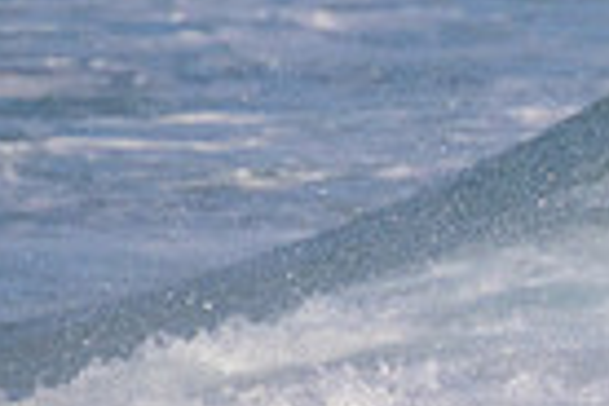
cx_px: 1009
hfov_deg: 0.5
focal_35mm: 3785
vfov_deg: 0.4
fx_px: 64025
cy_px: 623
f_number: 11
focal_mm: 800
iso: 1100
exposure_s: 1/2000
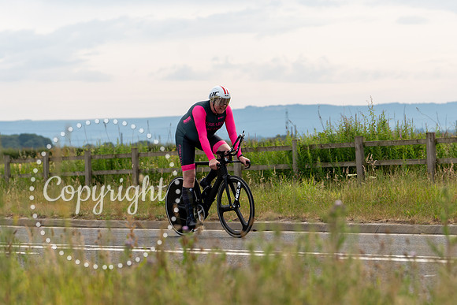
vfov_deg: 9.8
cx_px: 220
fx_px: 1786
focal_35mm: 141
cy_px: 112
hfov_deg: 14.6
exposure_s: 1/800
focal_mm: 102
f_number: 4
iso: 160
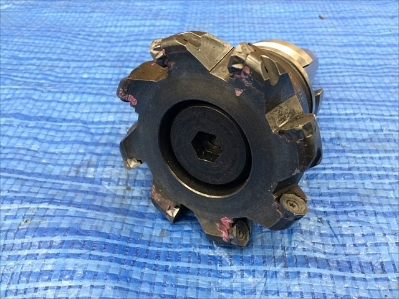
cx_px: 200
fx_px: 334
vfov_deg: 48.2
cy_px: 150
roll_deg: +1.4
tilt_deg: -43.6
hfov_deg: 61.7
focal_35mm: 29
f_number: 2.2
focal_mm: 4.15
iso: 250
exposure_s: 1/30
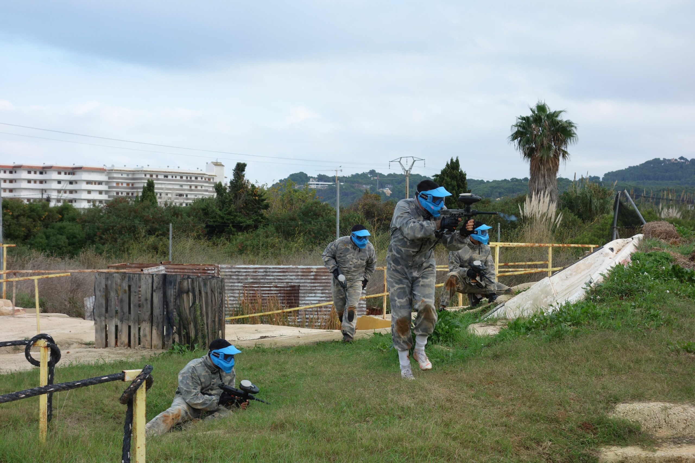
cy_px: 232
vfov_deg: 18.9
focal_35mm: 72
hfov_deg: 28.1
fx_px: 1390
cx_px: 348
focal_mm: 26.89
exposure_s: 1/200
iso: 125
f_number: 5.6
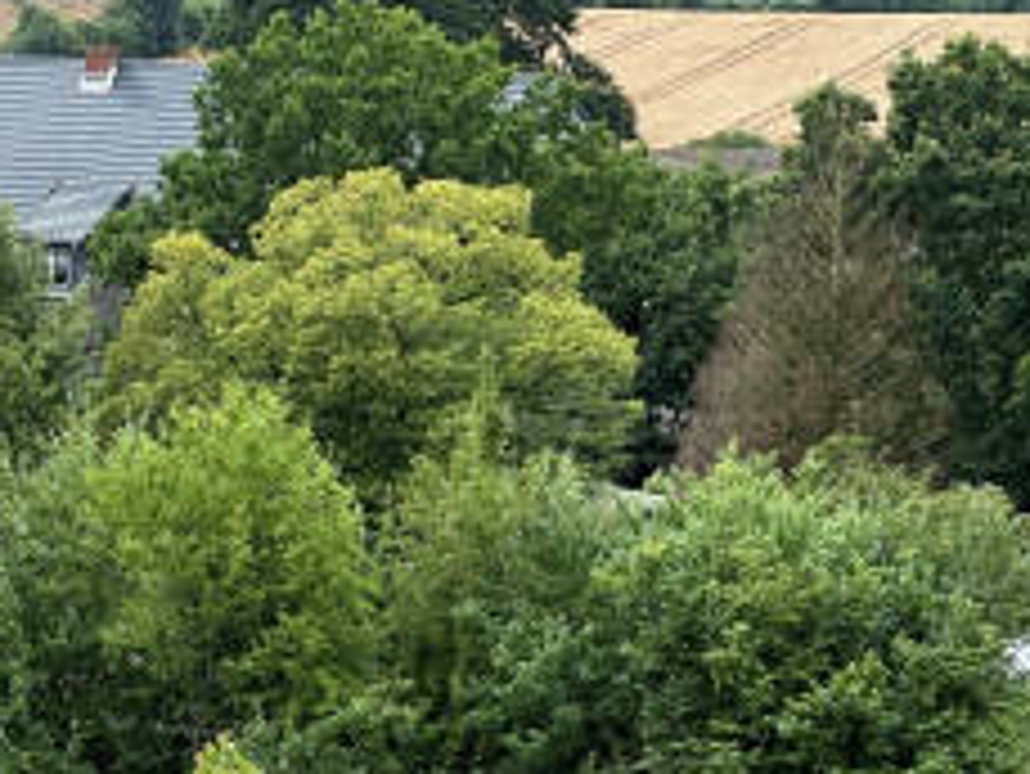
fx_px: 5329
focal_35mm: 179
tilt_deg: -8.0
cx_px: 61
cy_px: 788
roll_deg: -1.2
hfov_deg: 11.0
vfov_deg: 8.3
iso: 32
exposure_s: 1/123
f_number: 2.8
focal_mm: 9
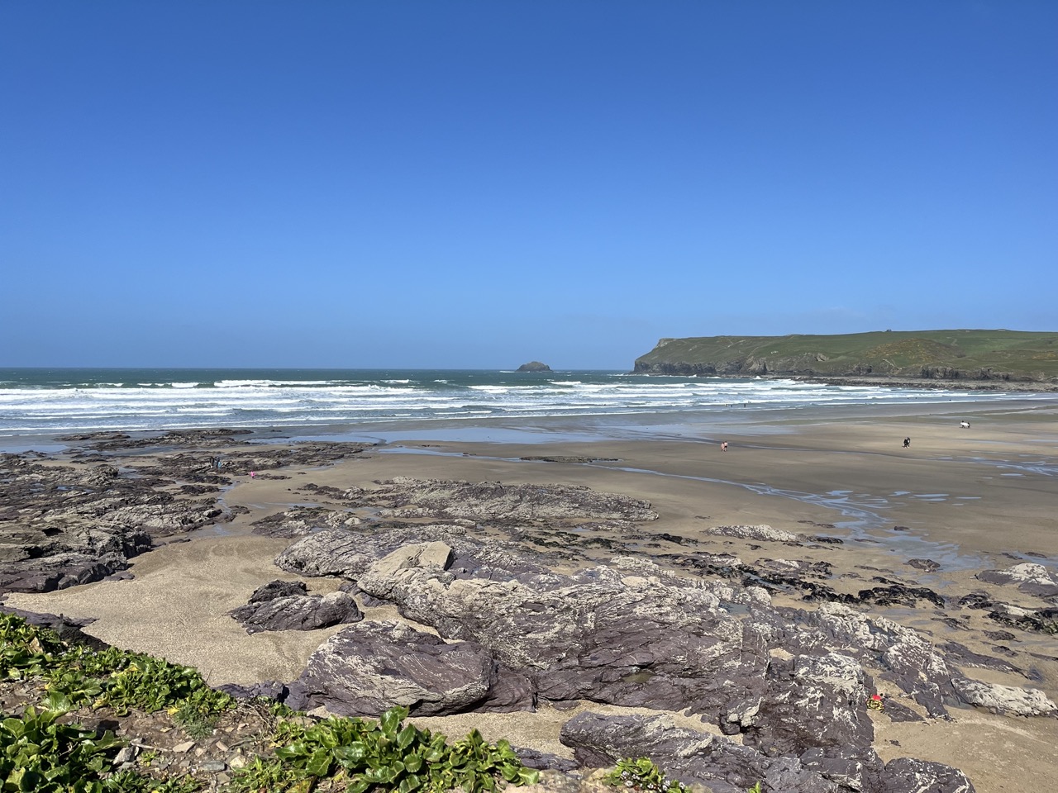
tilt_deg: -0.6
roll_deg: -0.8
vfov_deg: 53.1
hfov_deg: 67.3
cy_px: 396
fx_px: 795
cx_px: 529
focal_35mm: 26
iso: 50
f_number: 1.6
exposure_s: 1/5319
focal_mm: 5.1
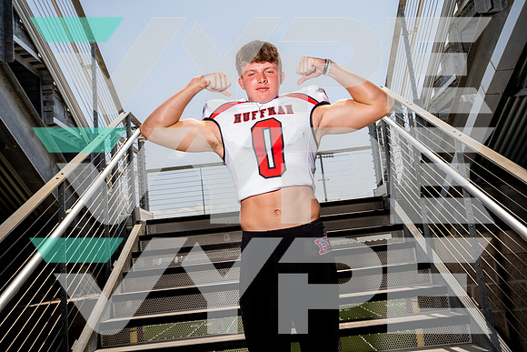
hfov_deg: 55.8
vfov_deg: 38.9
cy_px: 176
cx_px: 264
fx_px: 498
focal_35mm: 34
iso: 100
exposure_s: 1/250
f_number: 8
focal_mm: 34
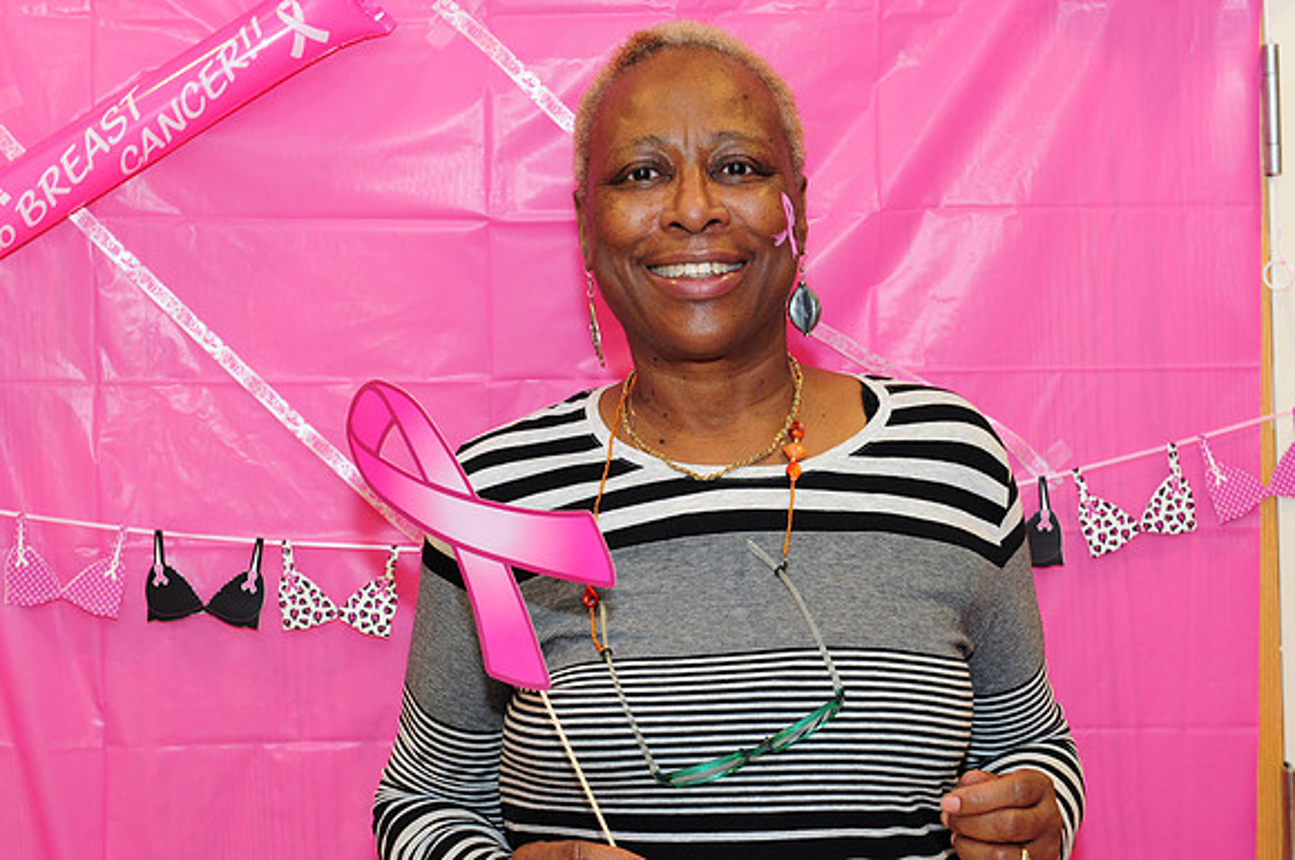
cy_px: 430
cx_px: 648
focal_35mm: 75
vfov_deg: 18.1
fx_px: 2694
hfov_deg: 27.0
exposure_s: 1/60
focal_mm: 50
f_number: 5.6
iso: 640
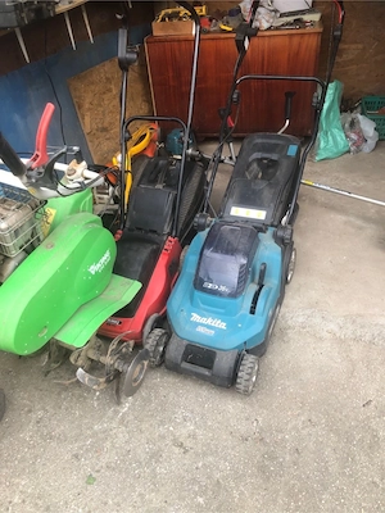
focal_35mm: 28
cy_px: 256
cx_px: 192
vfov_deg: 63.4
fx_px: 415
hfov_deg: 49.7
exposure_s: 1/120
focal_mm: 3.99
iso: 40
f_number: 1.8
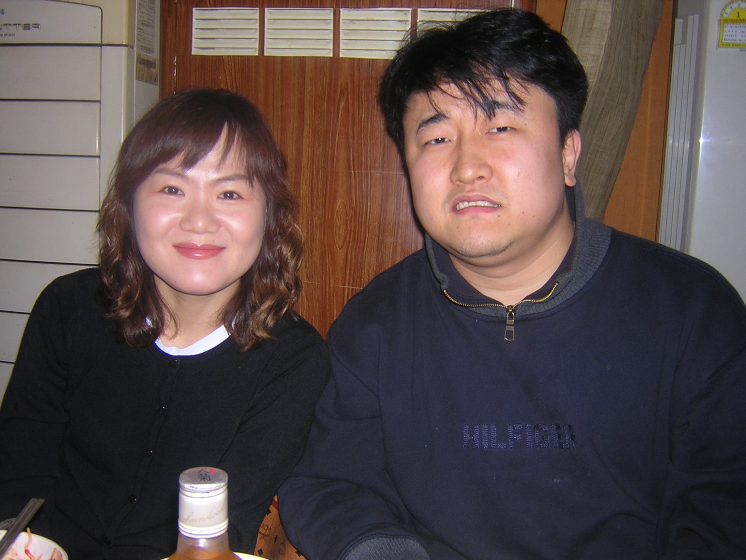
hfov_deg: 51.4
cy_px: 280
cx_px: 373
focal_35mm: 36
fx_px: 776
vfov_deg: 39.7
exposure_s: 1/60.1
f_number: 2.6
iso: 100
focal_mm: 4.7
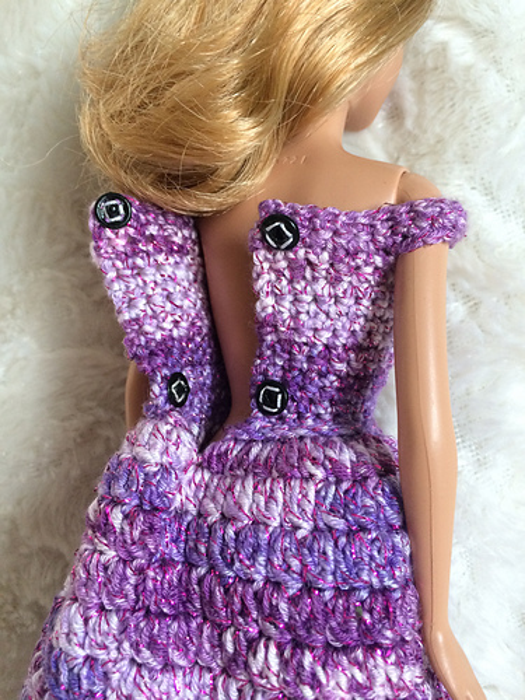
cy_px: 350
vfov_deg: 61.7
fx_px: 586
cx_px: 262
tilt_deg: -33.9
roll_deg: +1.0
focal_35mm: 29
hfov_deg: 48.2
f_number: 2.2
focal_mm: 4.15
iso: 160
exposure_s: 1/30
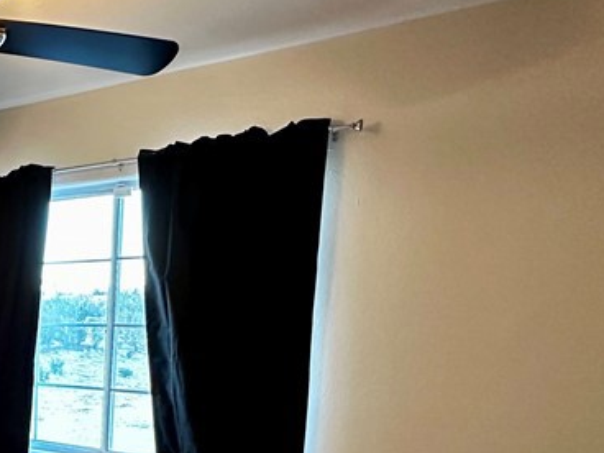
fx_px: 680
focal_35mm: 39
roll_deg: -0.3
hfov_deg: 39.4
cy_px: 432
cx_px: -57
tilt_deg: -8.9
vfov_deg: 34.2
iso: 400
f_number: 2.2
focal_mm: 2.22
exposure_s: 1/60
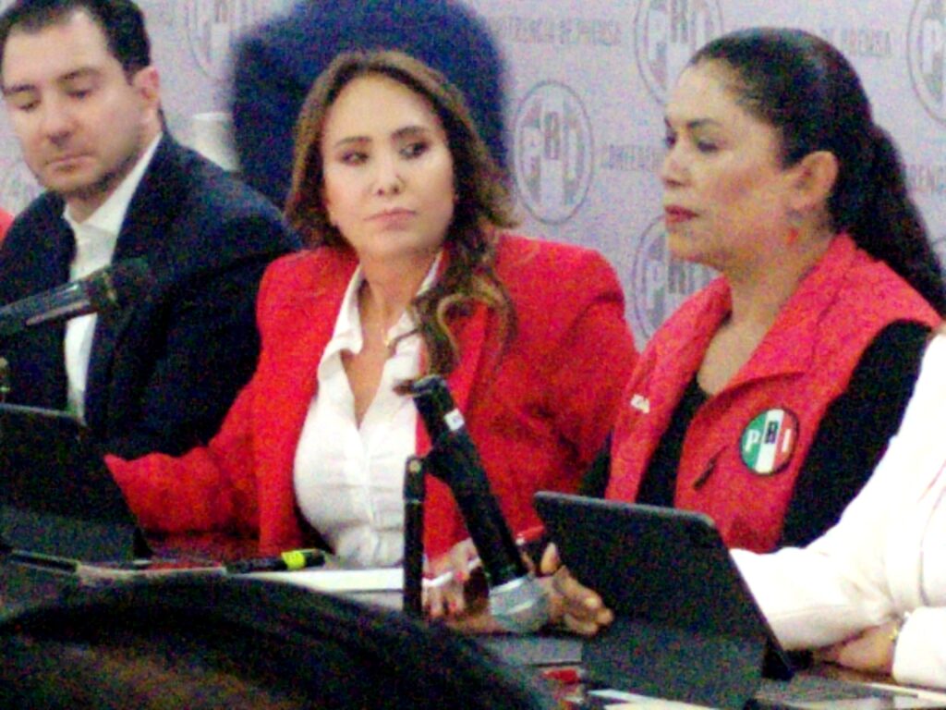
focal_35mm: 230
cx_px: 473
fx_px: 6286
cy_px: 355
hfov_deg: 8.6
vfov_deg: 6.5
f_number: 1.8
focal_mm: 4.75
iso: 940
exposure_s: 1/25
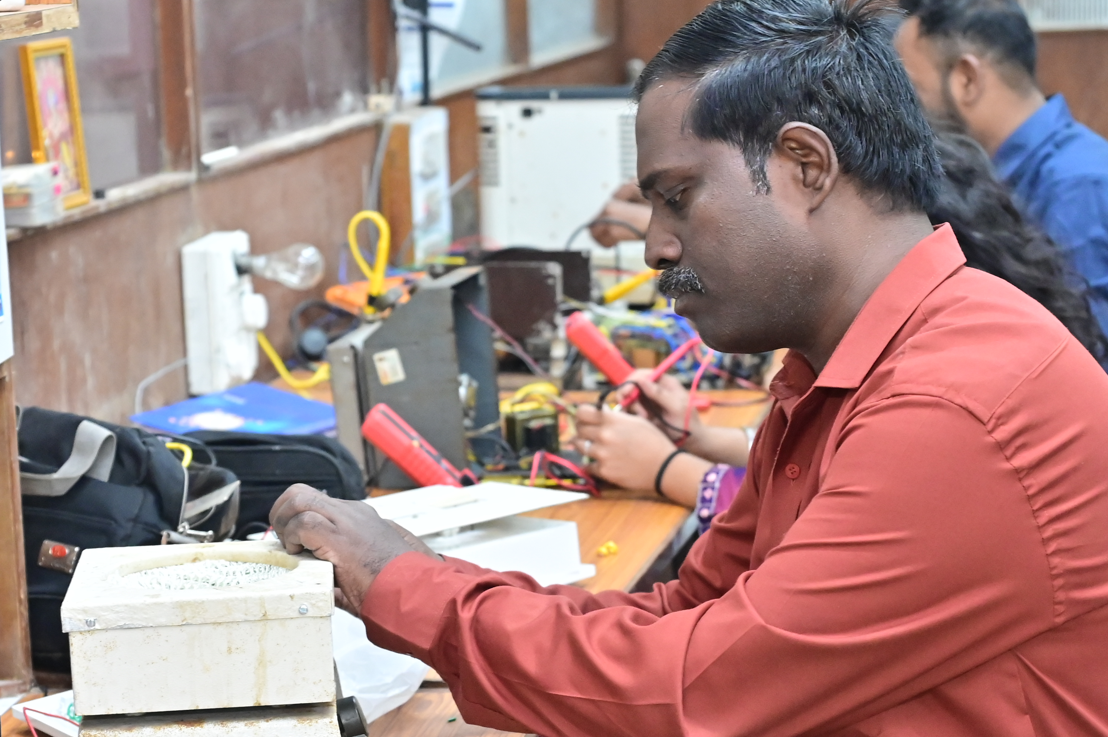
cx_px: 460
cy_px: 423
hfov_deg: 21.9
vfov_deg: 14.7
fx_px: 2860
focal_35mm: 93
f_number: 4
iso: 3200
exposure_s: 1/125
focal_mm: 46
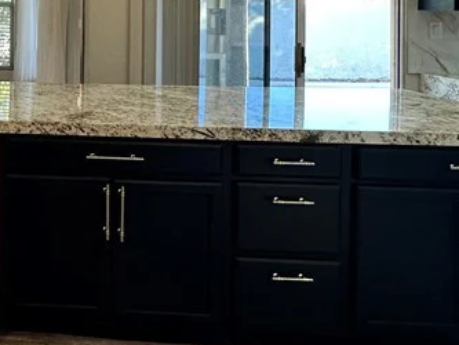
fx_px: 570
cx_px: -105
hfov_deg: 34.3
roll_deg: -0.6
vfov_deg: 31.0
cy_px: -4
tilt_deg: -0.1
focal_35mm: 43
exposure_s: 1/120
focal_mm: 2.22
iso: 200
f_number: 2.2
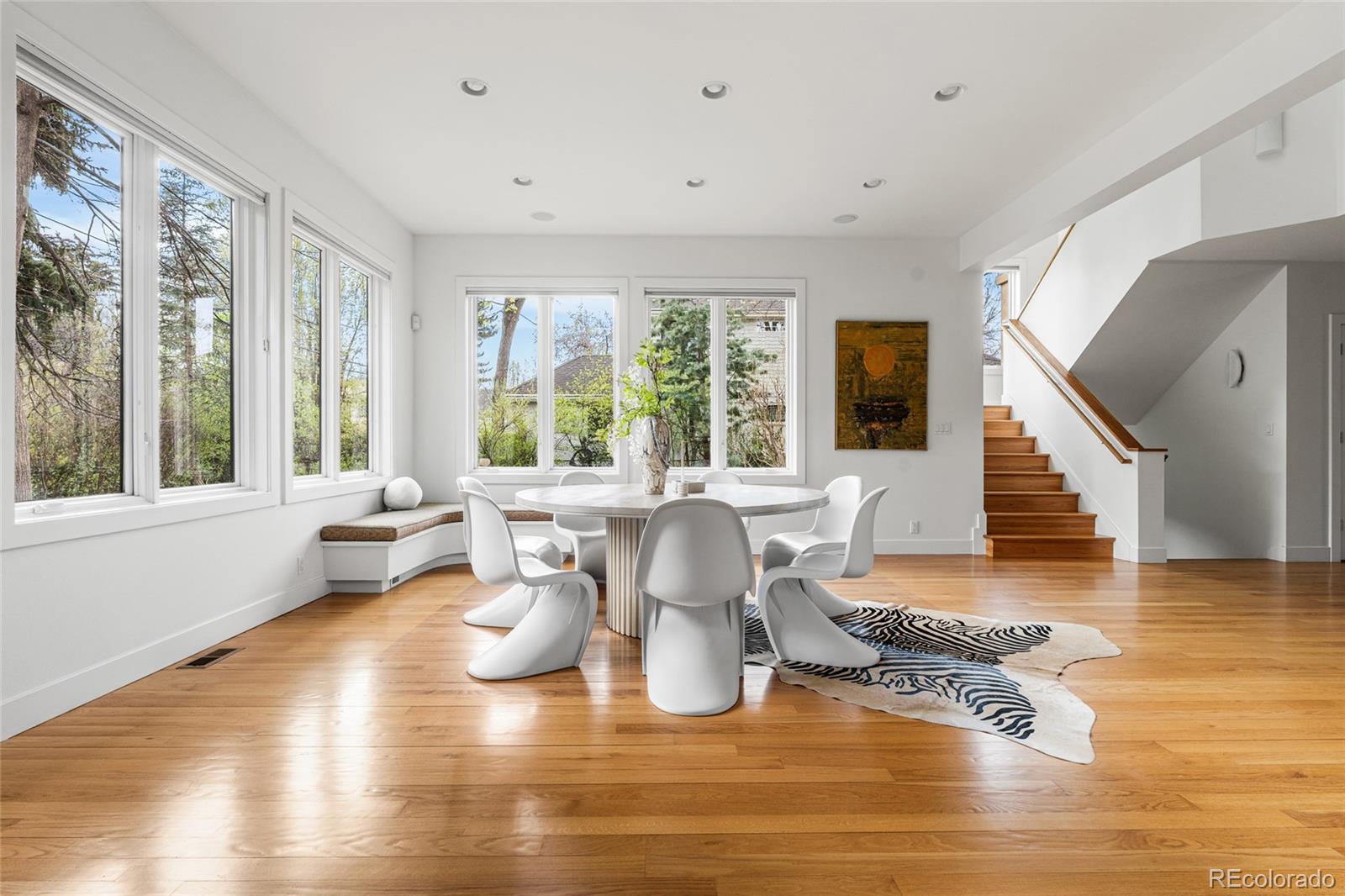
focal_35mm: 16
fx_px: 598
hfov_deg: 96.7
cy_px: 448
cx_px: 672
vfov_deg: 73.7
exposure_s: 1/2.5
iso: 500
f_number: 8
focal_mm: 16
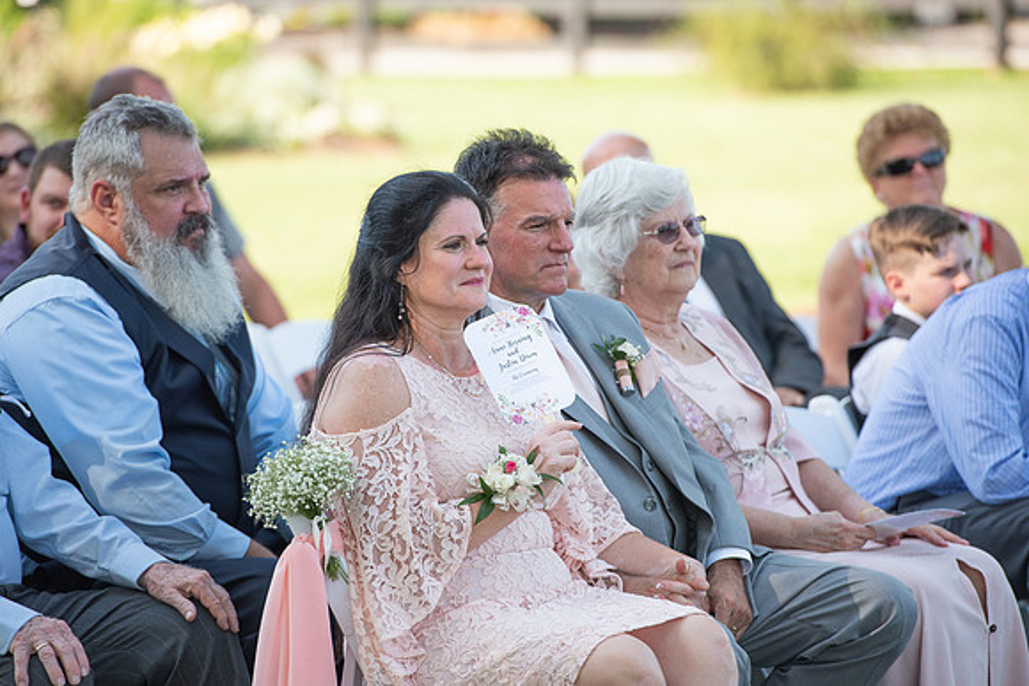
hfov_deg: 10.3
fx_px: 5718
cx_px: 514
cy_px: 343
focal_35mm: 200
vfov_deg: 6.9
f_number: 4
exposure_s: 1/800
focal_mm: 200
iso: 320
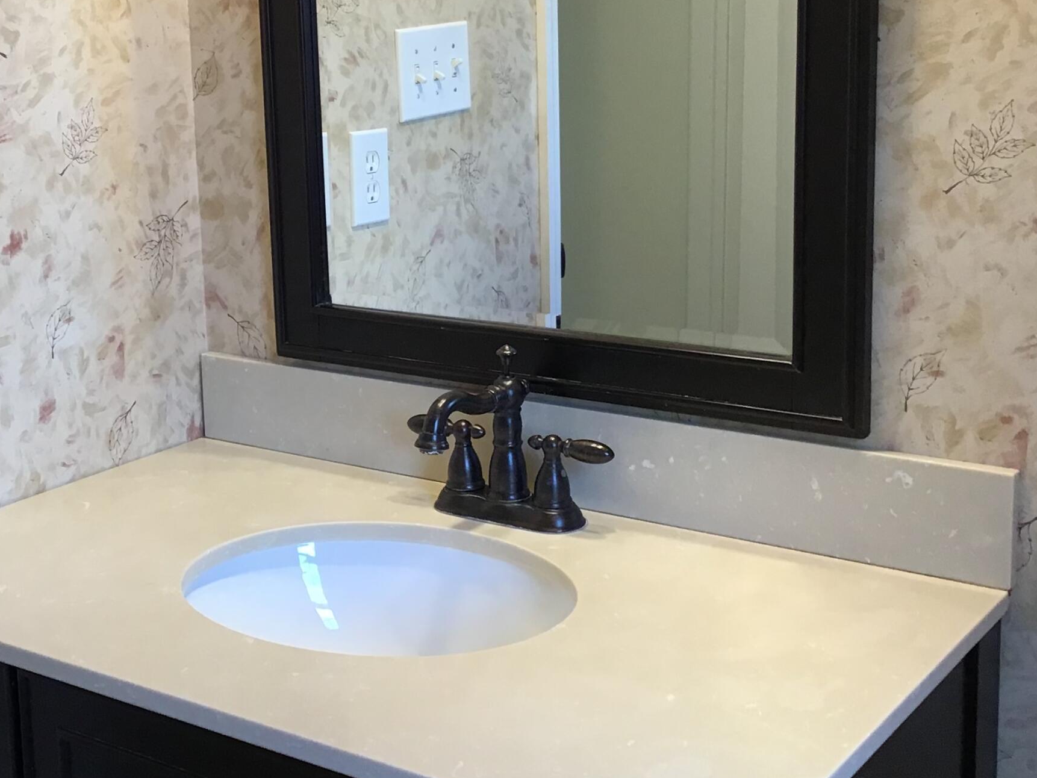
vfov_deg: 26.9
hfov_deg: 35.4
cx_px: 408
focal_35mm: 54
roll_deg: +1.0
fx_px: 1618
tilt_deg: -9.9
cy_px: 276
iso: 50
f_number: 2.4
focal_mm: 3.3
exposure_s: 1/30
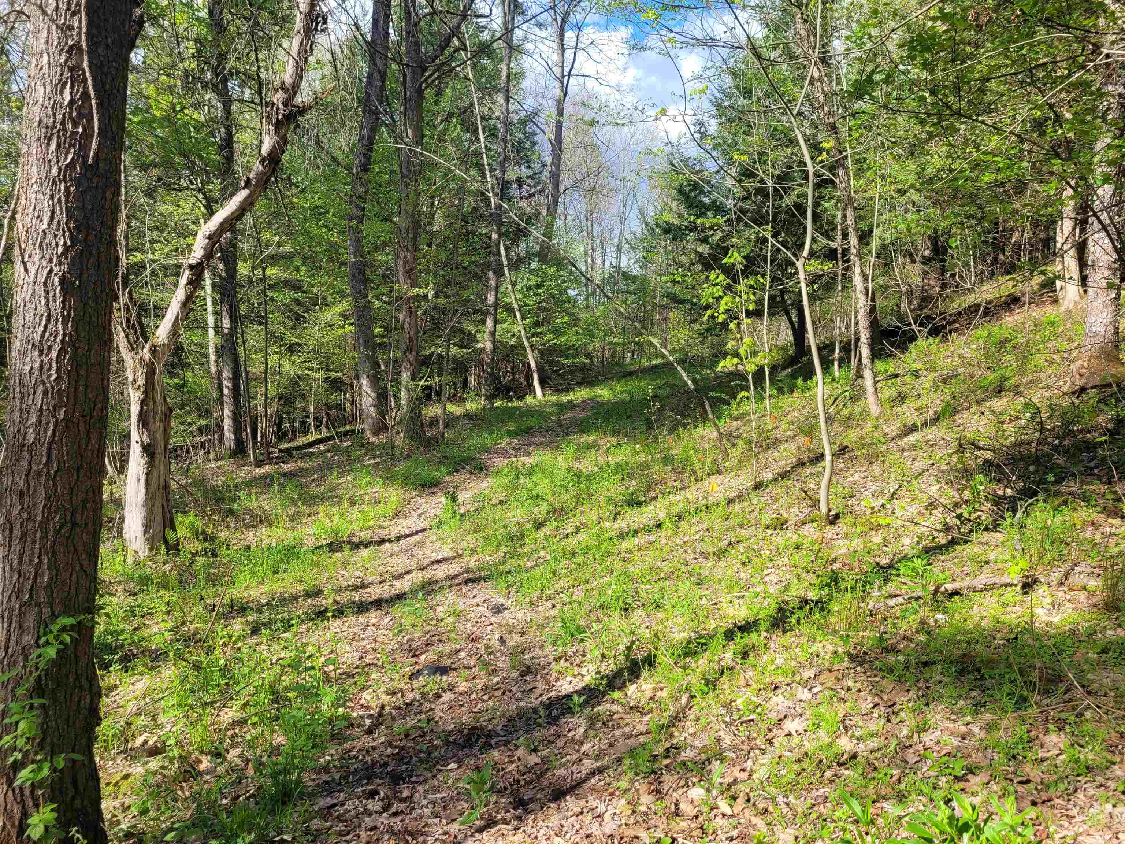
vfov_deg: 53.1
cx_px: 562
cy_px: 422
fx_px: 845
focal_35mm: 26
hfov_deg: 67.3
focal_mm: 5.4
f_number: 1.8
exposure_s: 1/843
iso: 40
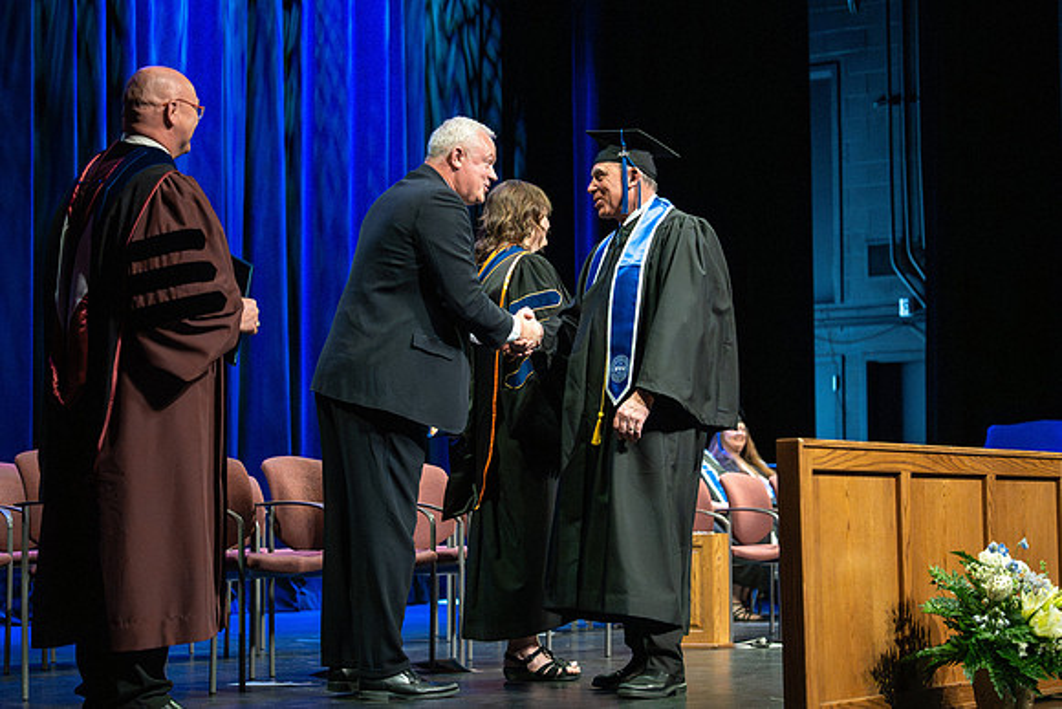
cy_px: 330
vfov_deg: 17.3
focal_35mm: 79
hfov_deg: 25.7
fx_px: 2329
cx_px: 599
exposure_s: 1/1250
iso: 5000
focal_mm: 70
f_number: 2.8
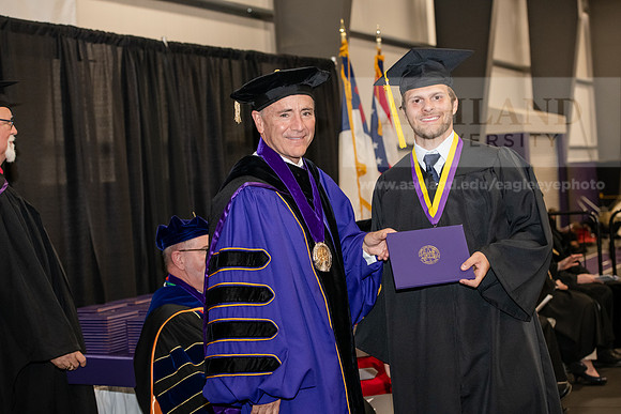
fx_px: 1208
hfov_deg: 28.8
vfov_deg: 19.5
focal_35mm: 70
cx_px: 310
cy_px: 207
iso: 2500
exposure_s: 1/200
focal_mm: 70
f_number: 5
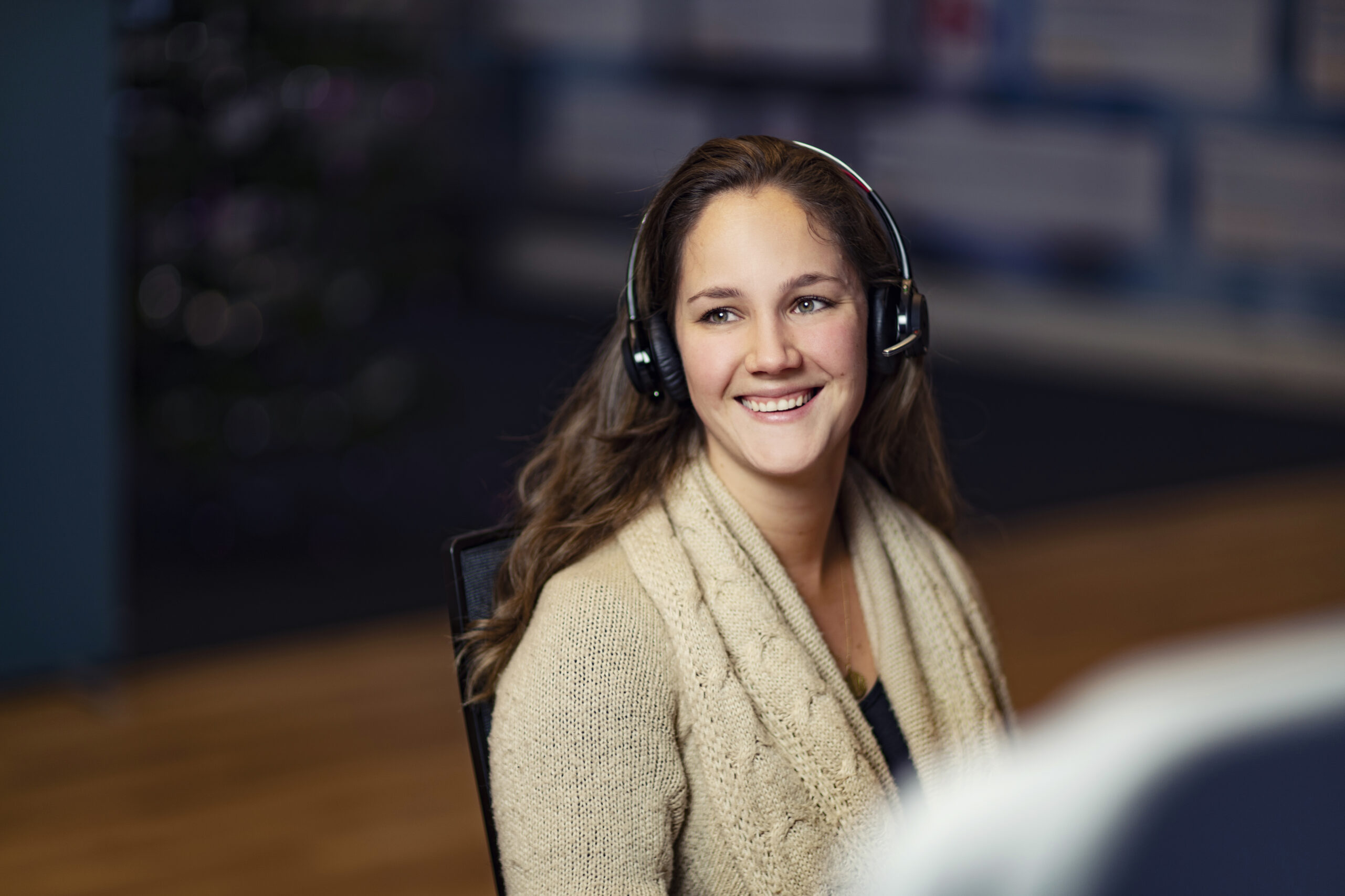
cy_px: 448
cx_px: 672
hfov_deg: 23.9
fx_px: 3175
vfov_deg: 16.1
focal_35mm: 85
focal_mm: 85
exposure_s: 1/400
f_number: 1.3
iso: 125
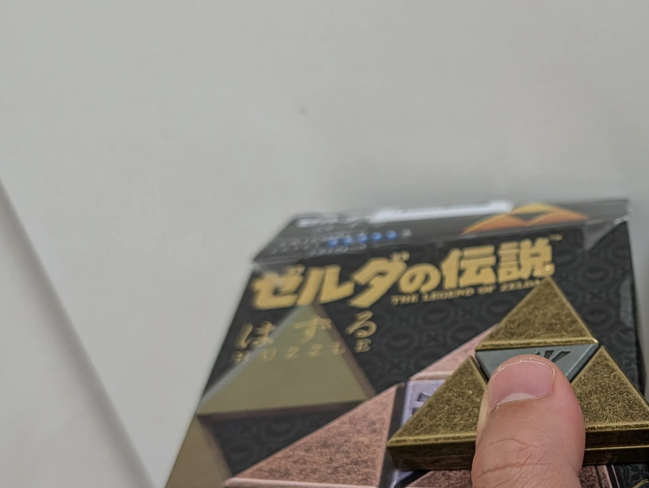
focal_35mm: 48
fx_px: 901
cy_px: 312
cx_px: 602
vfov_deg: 30.2
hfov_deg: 36.7
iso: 666
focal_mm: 6.9
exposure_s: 1/120
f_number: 1.68
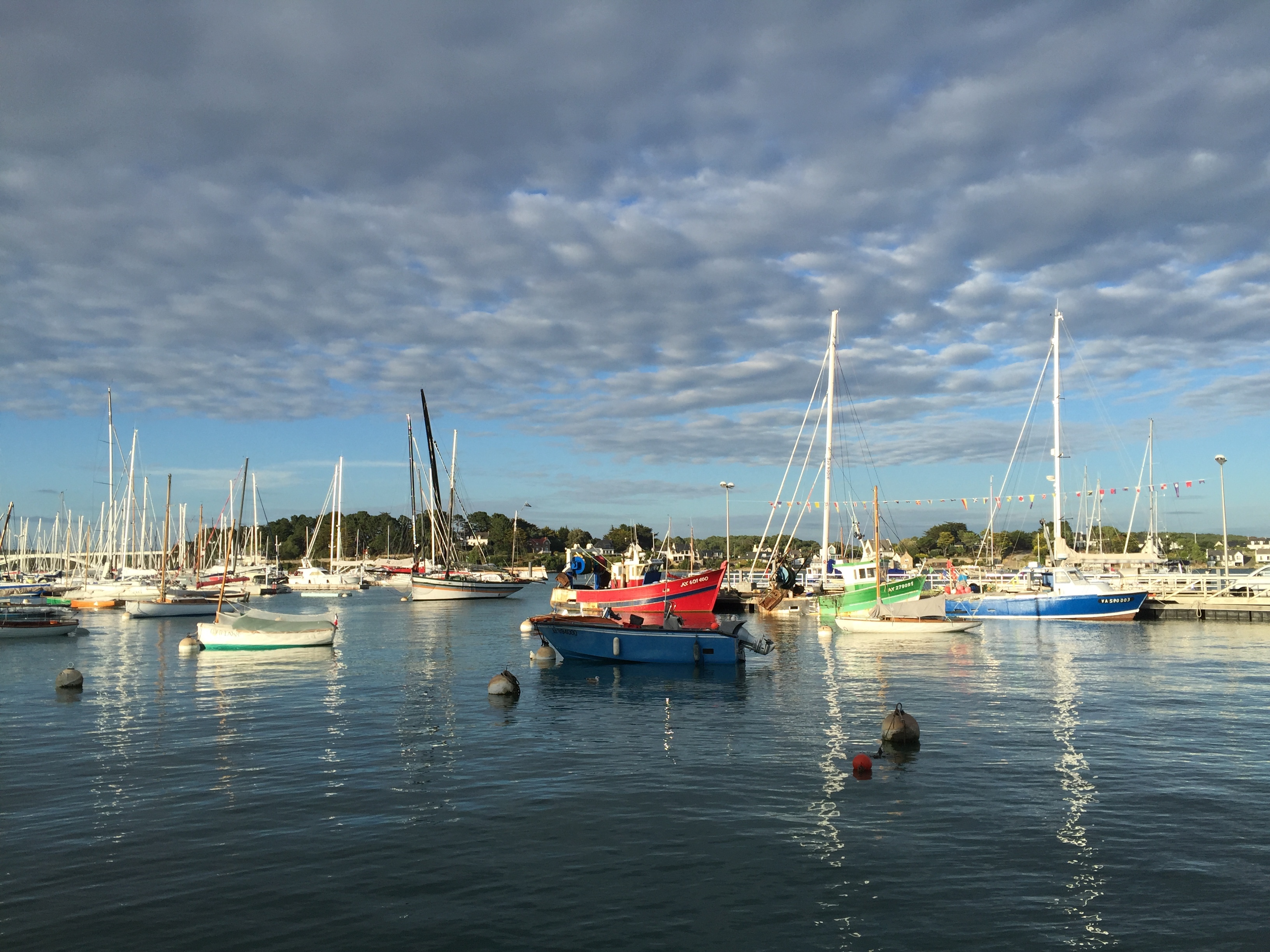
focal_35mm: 29
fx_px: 1064
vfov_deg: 48.2
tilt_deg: +5.3
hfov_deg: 61.7
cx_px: 635
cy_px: 476
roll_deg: +0.1
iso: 32
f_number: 2.2
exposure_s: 1/1799
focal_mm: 4.15
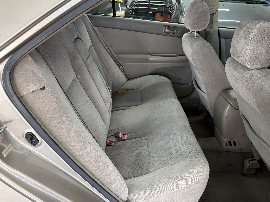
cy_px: 95
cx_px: 156
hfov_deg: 51.1
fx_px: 281
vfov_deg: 39.6
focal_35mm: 36
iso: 100
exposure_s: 1/60
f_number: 1.6
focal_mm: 5.96
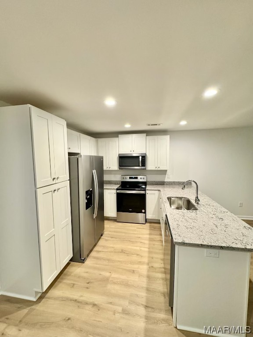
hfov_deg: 85.7
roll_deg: +1.5
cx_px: 126
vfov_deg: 102.1
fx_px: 136
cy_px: 168
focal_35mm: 14
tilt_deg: -4.5
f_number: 2.2
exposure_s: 1/60
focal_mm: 2.22
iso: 250
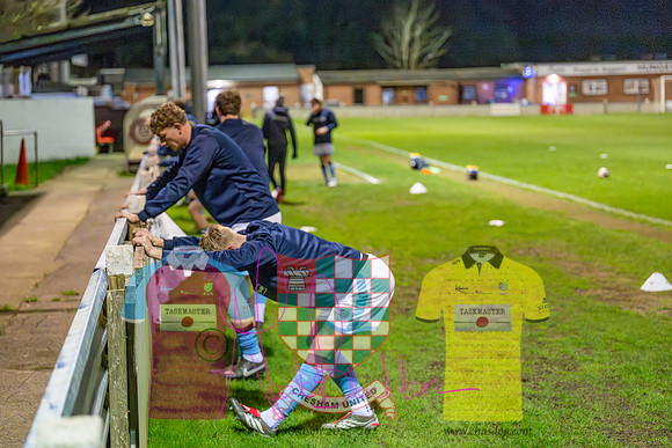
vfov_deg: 18.7
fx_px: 1363
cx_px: 336
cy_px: 224
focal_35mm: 73
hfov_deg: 27.7
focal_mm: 73
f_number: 2.8
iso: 8000
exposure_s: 1/500
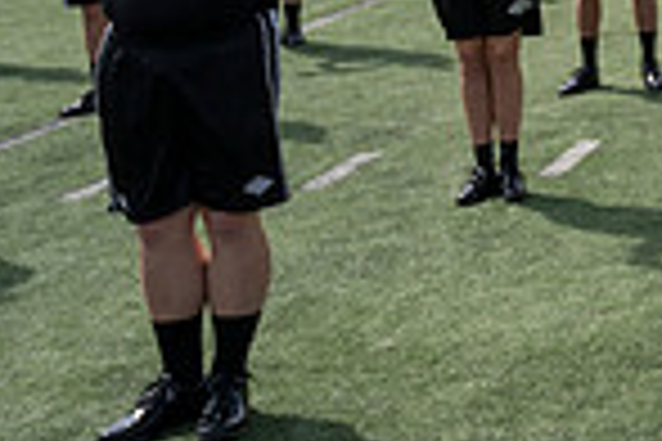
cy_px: -254
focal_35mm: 95
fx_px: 1747
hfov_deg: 18.1
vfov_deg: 13.4
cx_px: 1099
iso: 200
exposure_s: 1/1600
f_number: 5
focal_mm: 24
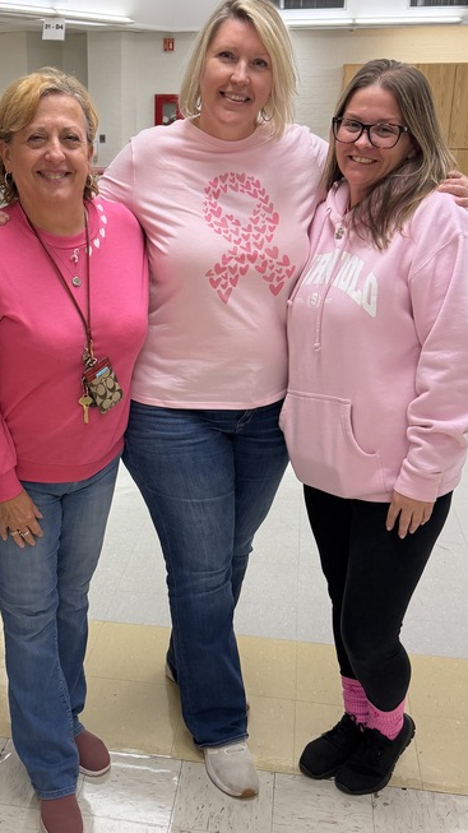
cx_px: 138
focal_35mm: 41
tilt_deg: -18.8
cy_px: 464
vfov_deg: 49.3
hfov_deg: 28.7
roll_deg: +0.4
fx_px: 905
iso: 200
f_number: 1.78
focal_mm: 6.76
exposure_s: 1/217
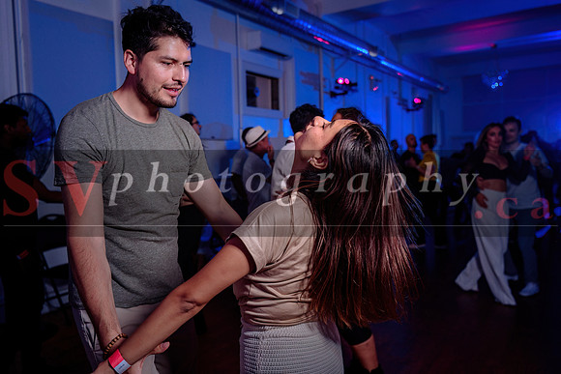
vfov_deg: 42.5
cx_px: 280
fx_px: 481
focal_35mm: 31
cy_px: 175
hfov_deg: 60.5
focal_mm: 29
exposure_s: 1/80
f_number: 3.2
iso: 800
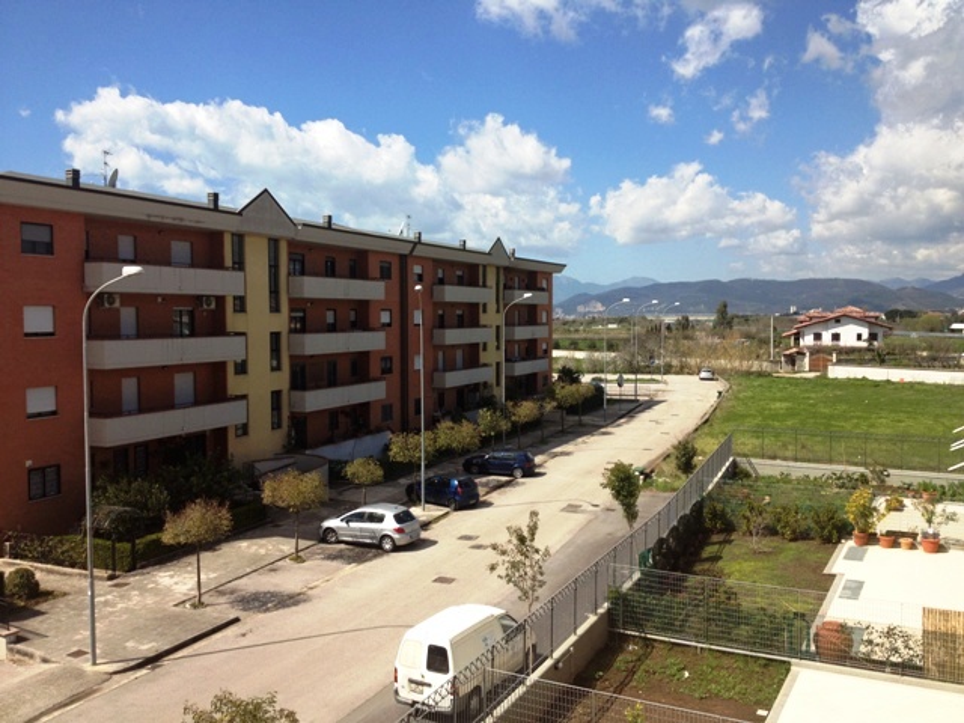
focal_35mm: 35
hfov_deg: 52.6
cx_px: 482
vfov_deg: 40.7
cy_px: 362
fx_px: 975
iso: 50
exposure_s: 1/1905
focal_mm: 4.28
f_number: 2.4
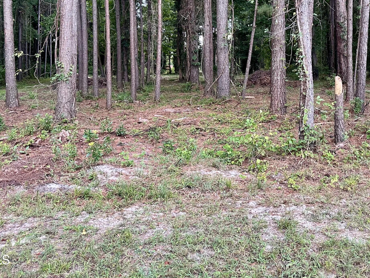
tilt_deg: +1.8
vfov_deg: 35.6
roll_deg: +0.5
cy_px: 55
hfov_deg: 47.7
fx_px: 417
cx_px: 214
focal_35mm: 39
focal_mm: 6.86
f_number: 1.78
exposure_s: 1/91
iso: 250
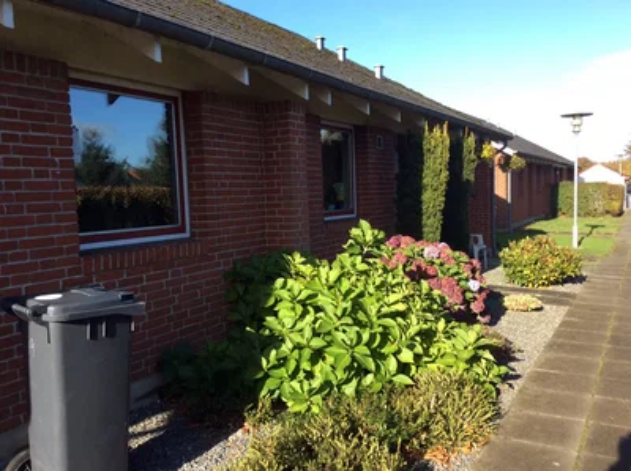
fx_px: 583
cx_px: 316
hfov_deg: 56.9
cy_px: 236
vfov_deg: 44.1
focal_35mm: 32
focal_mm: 3.3
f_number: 2.4
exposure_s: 1/629
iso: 32
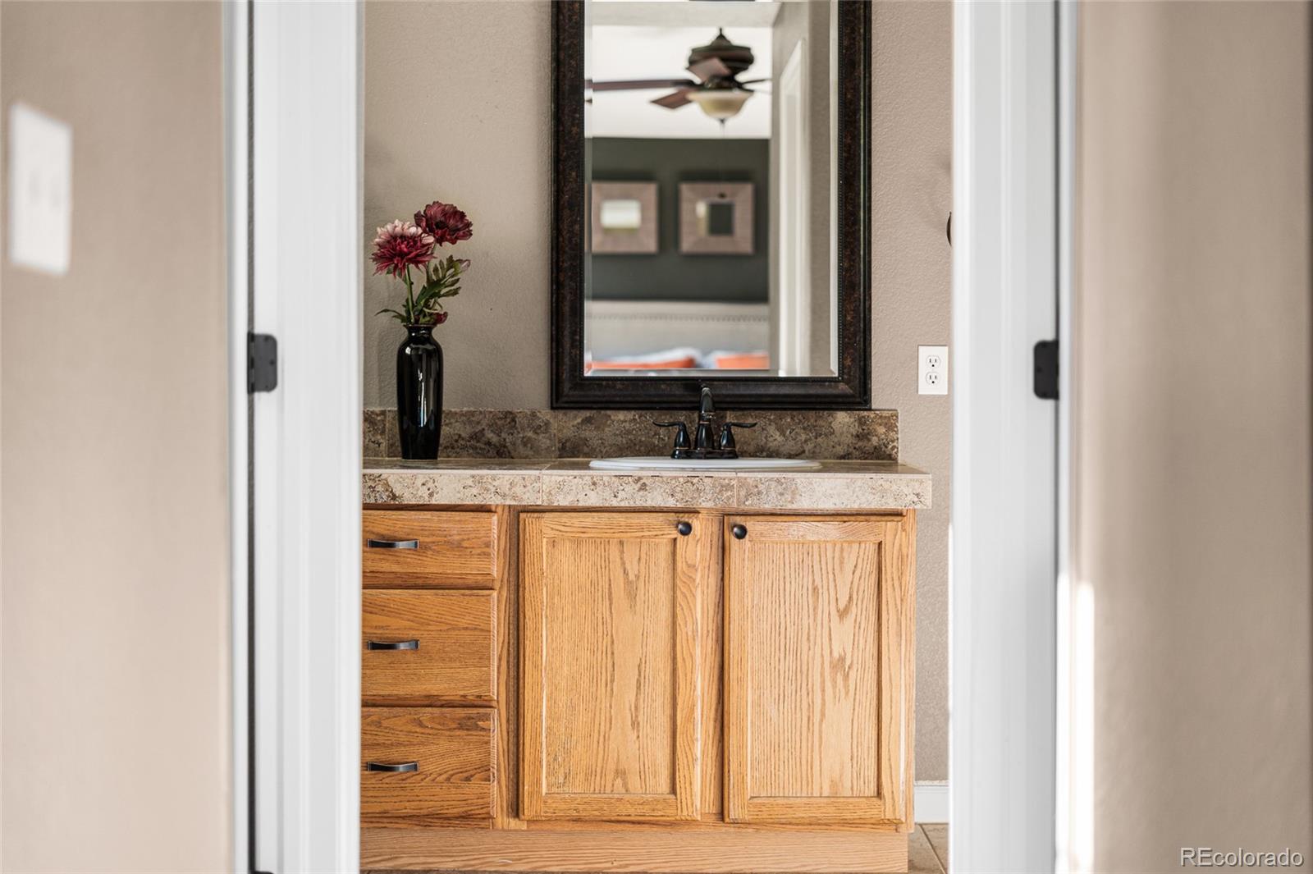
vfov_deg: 27.0
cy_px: 437
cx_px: 656
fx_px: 1823
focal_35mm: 50
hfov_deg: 39.6
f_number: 1.8
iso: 125
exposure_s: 1/80
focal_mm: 50
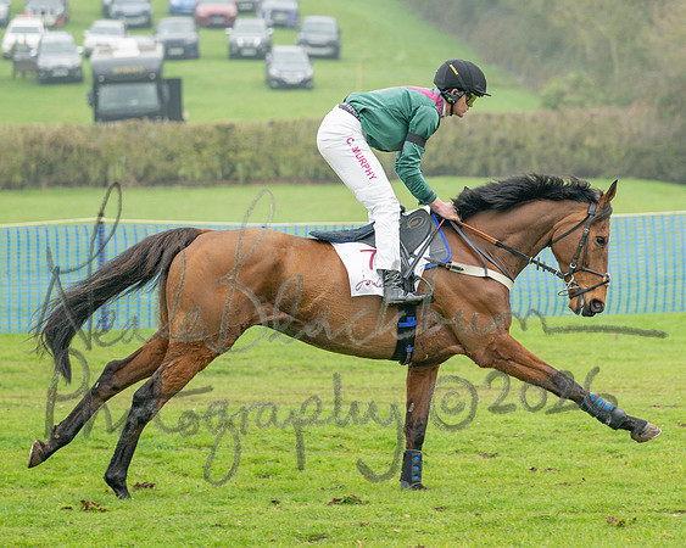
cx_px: 433
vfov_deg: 7.7
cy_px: 251
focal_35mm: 201
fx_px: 4089
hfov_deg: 9.6
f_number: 2.8
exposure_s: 1/1250
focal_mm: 110
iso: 400
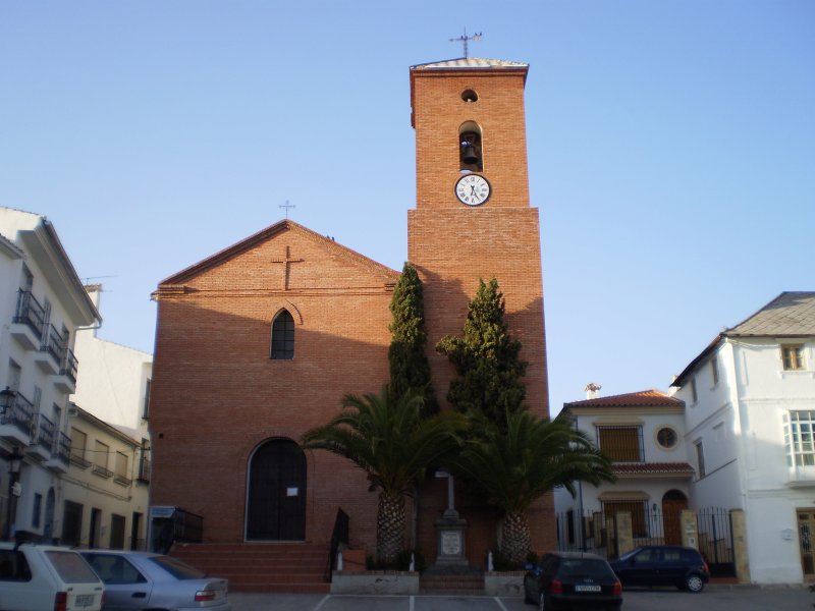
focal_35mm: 36
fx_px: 848
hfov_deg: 51.4
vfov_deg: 39.7
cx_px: 408
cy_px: 306
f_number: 3.1
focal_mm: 6.3
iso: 64
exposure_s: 1/500
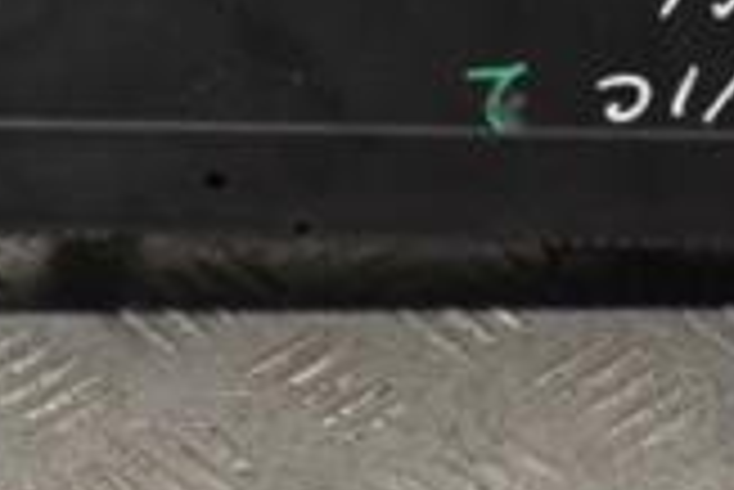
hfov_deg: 9.8
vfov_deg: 6.5
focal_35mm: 210
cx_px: 630
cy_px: -202
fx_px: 4285
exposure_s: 1/320
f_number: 9
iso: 3200
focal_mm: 38
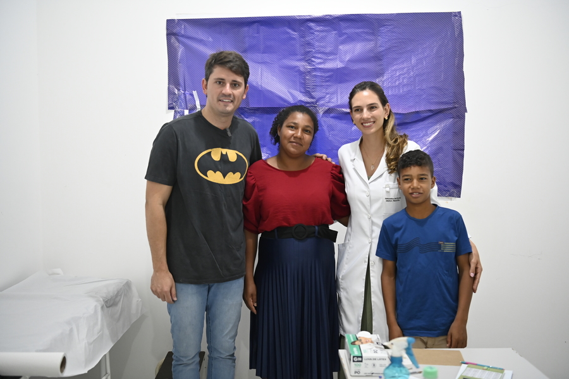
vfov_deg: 36.8
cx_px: 284
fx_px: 569
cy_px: 190
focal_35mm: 36
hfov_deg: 53.2
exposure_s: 1/125
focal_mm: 36
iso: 3200
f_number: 2.8
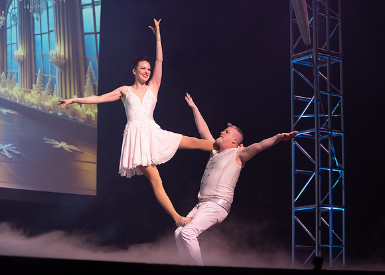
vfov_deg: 15.9
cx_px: 197
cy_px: 137
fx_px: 985
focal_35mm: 90
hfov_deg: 22.1
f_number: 2.8
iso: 1600
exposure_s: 1/400
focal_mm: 86
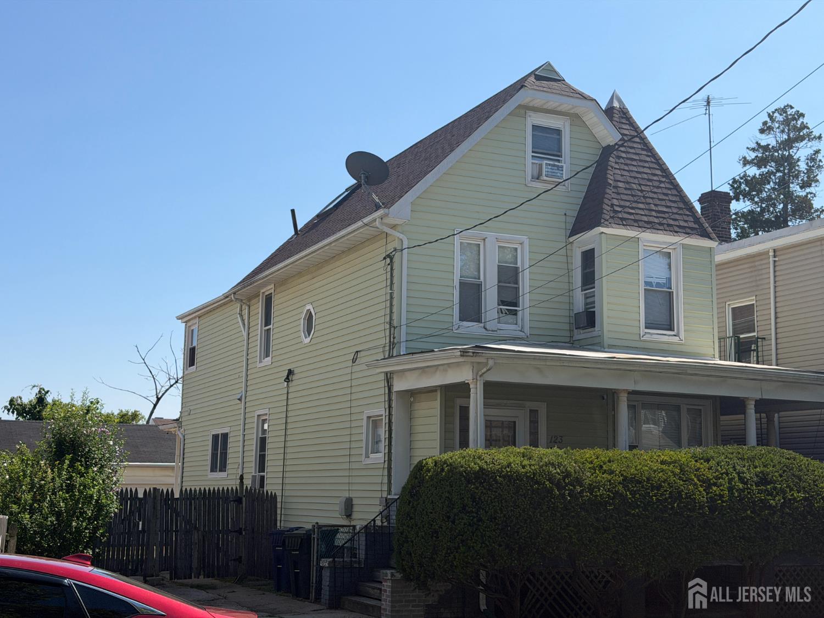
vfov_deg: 30.3
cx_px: 412
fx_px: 1143
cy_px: 309
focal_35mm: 48
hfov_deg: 39.7
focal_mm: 6.76
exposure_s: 1/6024
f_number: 1.78
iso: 80
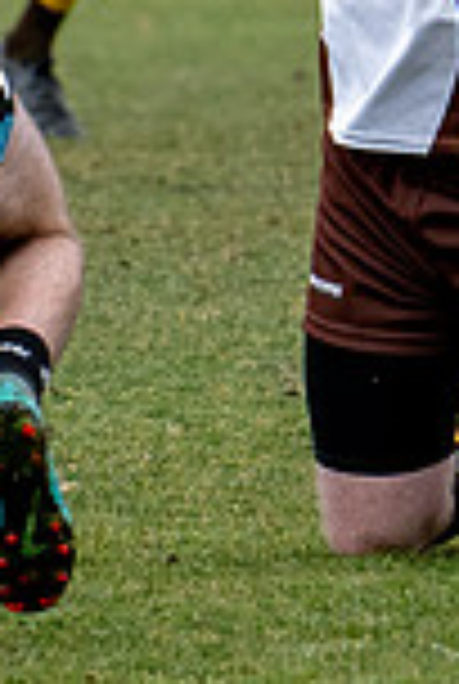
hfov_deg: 0.8
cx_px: 661
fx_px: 34286
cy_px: 50
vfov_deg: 1.1
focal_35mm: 1801
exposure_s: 1/1250
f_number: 4
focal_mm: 185
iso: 720
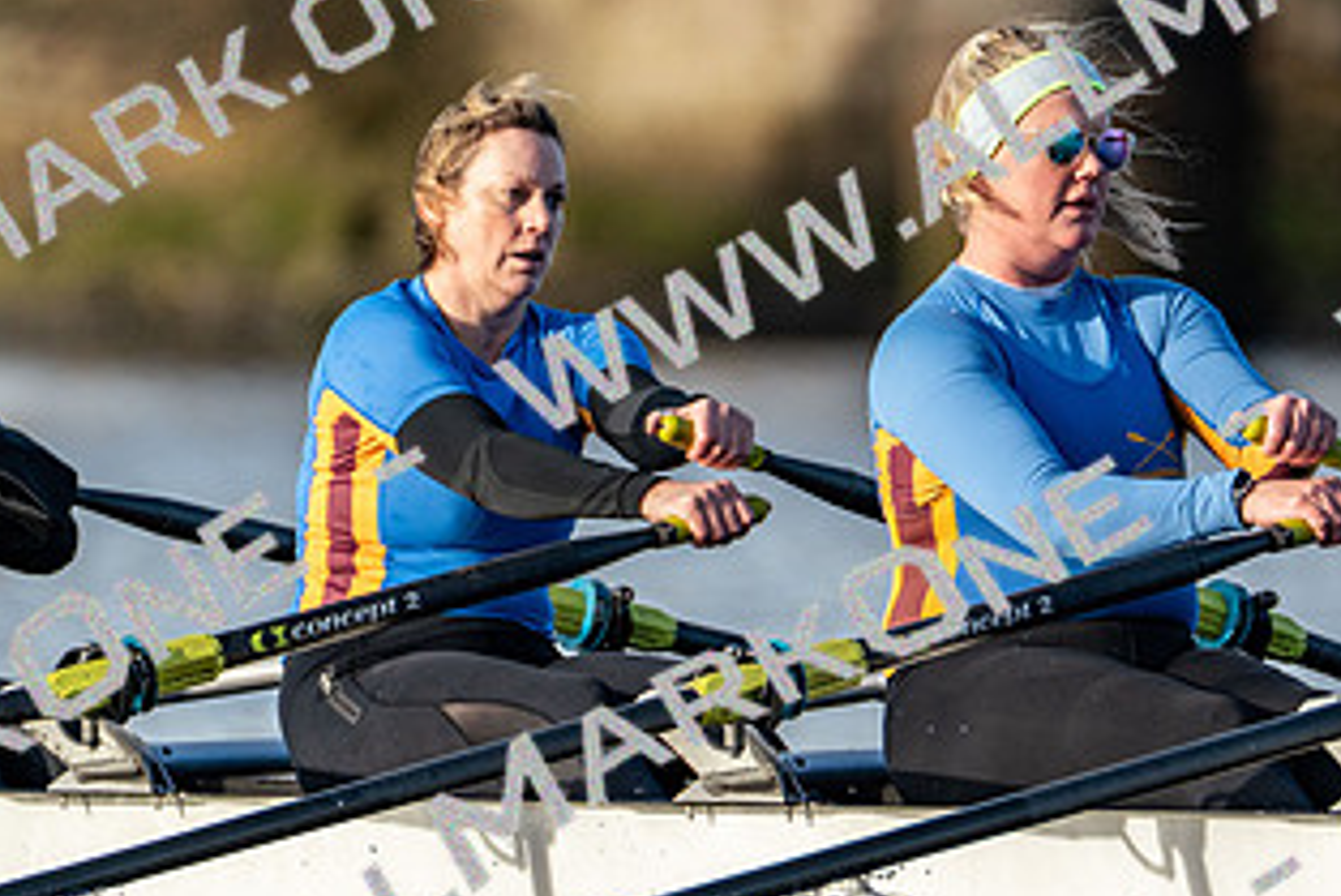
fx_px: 41439
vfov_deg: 1.2
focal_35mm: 1112
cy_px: 444
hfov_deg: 1.9
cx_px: 1024
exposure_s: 1/2000
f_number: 6.3
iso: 800
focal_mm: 600
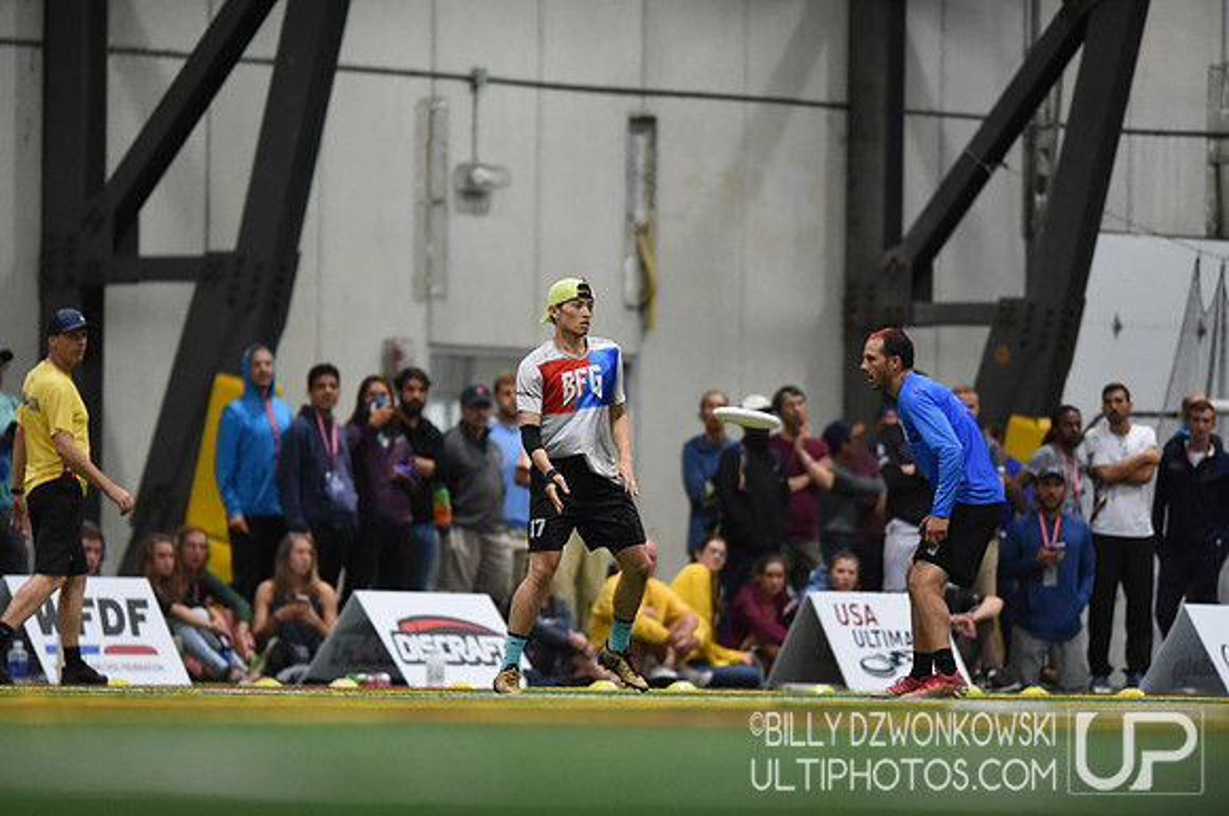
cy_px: 408
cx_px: 614
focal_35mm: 400
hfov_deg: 5.2
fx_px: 13636
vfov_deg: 3.4
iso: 10000
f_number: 2.8
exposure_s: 1/640
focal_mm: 400
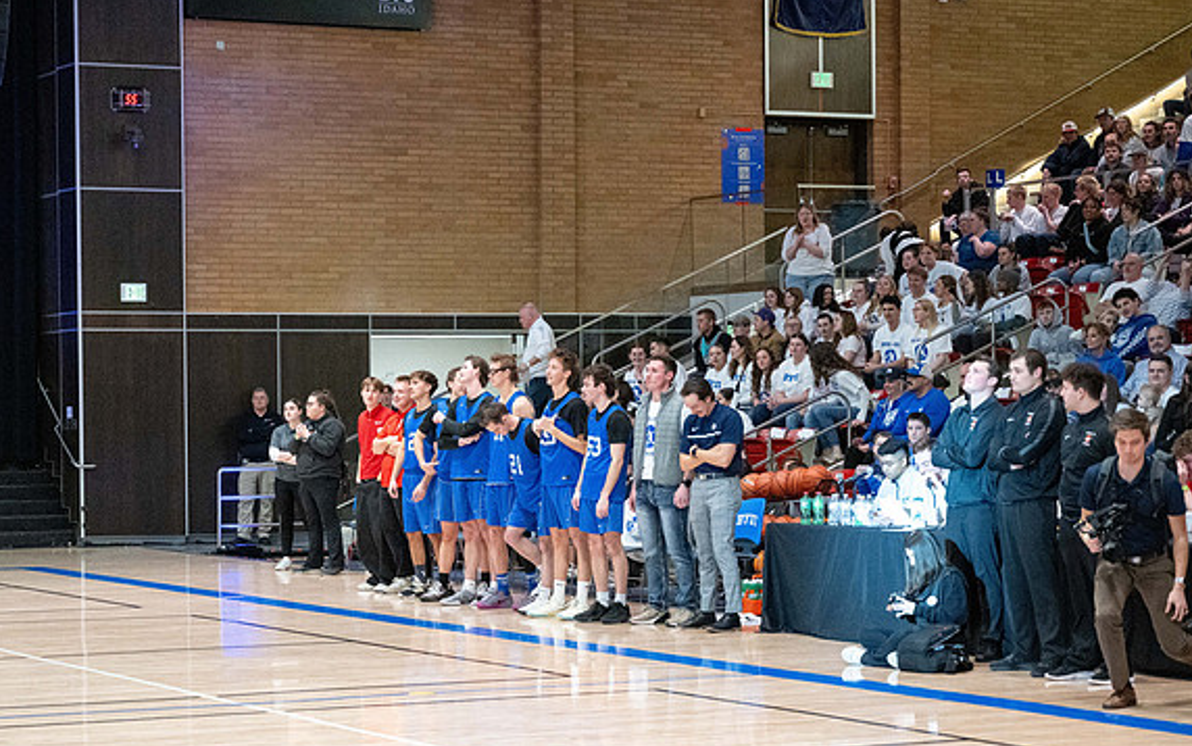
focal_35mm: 89
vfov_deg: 14.7
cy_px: 487
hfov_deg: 23.2
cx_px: 462
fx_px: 2892
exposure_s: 1/250
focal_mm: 70
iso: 10000
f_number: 4
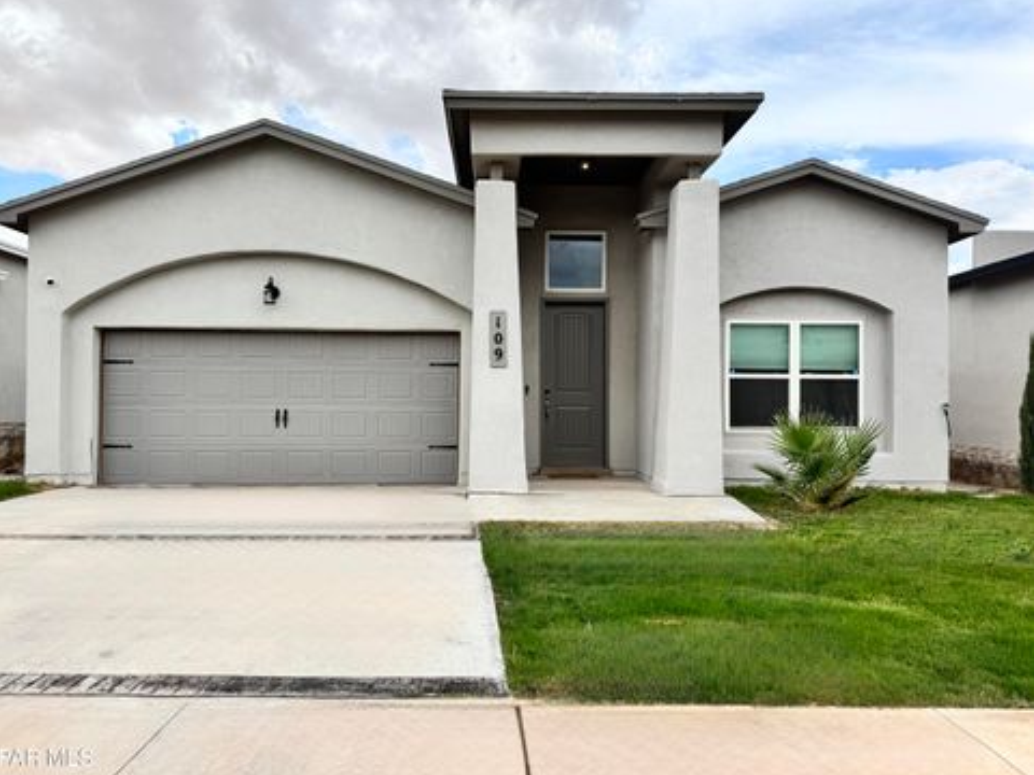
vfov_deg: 54.9
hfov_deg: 69.4
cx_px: 500
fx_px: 747
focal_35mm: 25
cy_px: 391
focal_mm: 6.76
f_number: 1.78
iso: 80
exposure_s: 1/4608
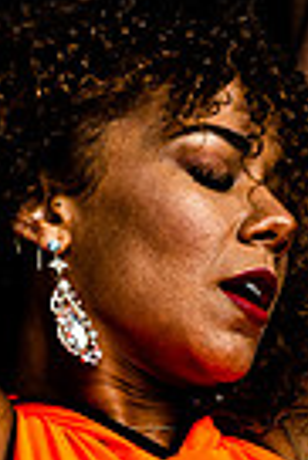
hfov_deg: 1.3
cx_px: 210
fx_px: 13798
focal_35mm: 1078
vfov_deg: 1.9
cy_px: 303
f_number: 5
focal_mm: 200
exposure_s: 1/1000
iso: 220
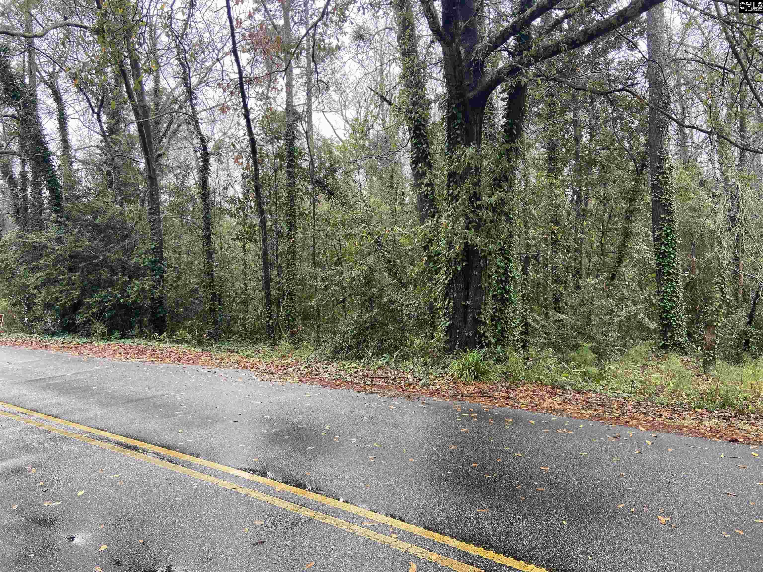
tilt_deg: -1.1
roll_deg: +1.8
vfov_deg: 53.1
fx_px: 573
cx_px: 382
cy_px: 286
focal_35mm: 26
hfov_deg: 67.3
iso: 32
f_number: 1.8
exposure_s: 1/132
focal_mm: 4.25
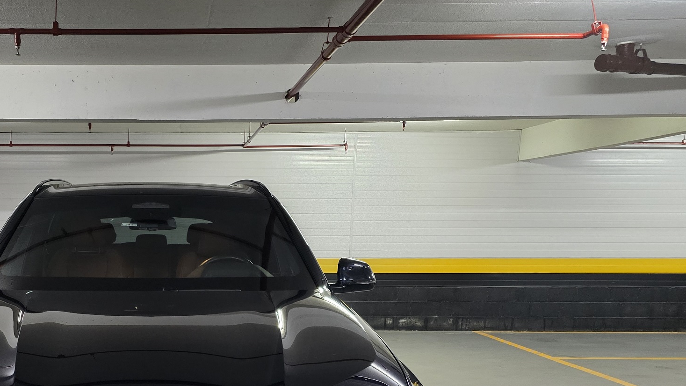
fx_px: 746
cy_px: 349
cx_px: 160
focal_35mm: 41
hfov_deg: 47.3
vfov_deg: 27.9
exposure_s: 1/40
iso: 1250
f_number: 1.7
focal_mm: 6.3
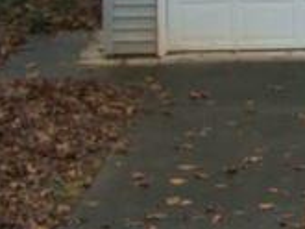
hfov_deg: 10.2
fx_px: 1499
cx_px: 706
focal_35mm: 170
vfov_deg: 8.3
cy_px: -235
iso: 84
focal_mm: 6.3
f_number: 3.1
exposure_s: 1/125
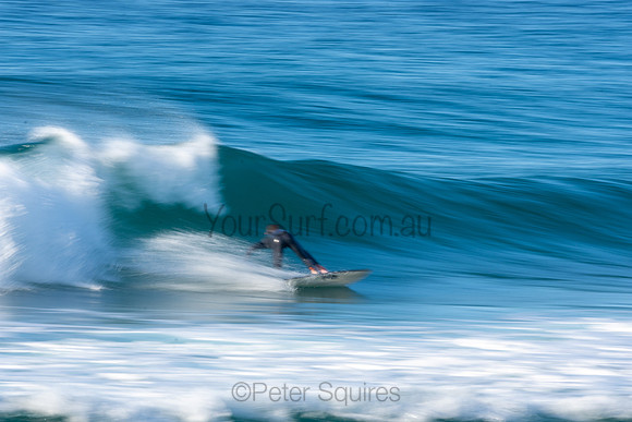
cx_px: 316
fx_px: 13169
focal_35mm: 750
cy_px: 211
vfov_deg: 1.8
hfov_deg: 2.7
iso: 100
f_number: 20
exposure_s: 1/25
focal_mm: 500
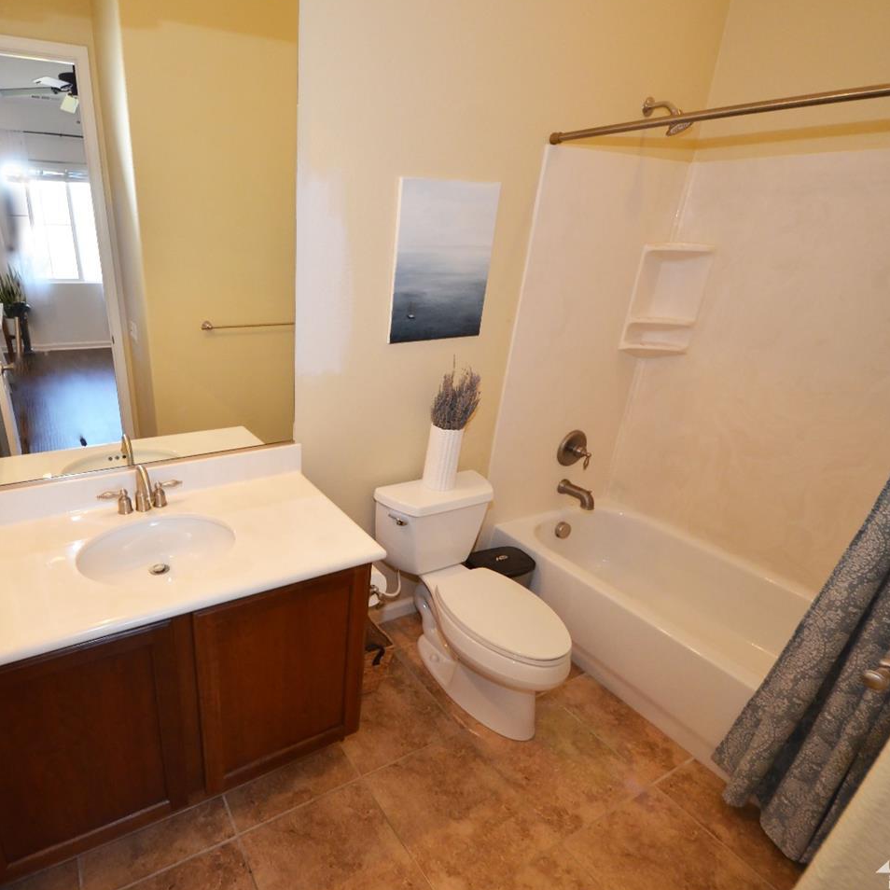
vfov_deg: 84.0
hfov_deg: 81.1
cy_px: 436
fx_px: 495
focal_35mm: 17
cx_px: 295
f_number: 4.5
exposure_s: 1/60
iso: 800
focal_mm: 8.5
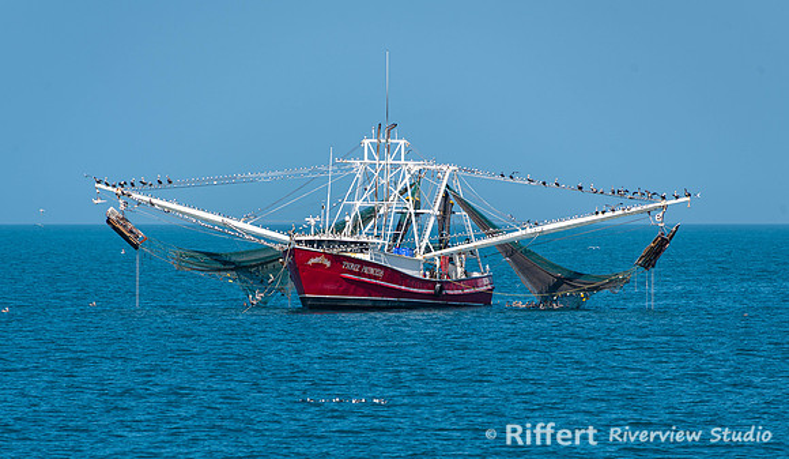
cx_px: 381
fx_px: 7647
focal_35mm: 363
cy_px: 302
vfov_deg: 3.4
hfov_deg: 5.9
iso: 64
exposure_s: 1/320
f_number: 8
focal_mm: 300
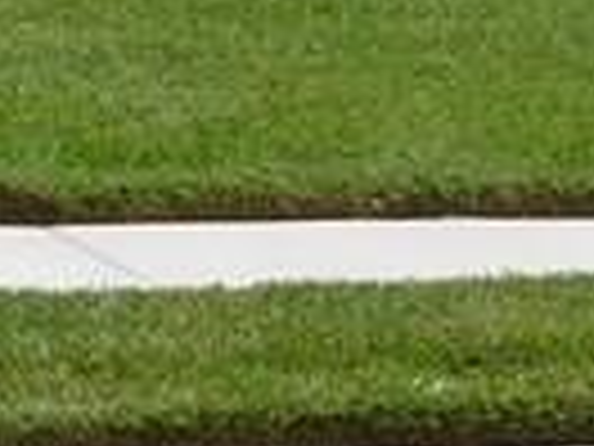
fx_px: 5320
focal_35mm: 310
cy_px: -455
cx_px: -1098
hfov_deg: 6.0
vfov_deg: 4.7
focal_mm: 7.1
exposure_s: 1/1500
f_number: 3.9
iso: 125
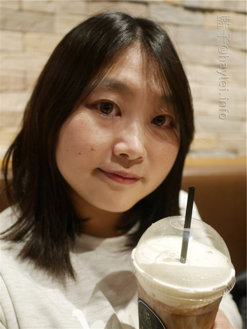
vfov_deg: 60.0
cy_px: 164
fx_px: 285
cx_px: 124
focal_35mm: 30
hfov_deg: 46.8
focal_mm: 15
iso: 640
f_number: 1.7
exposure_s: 1/60
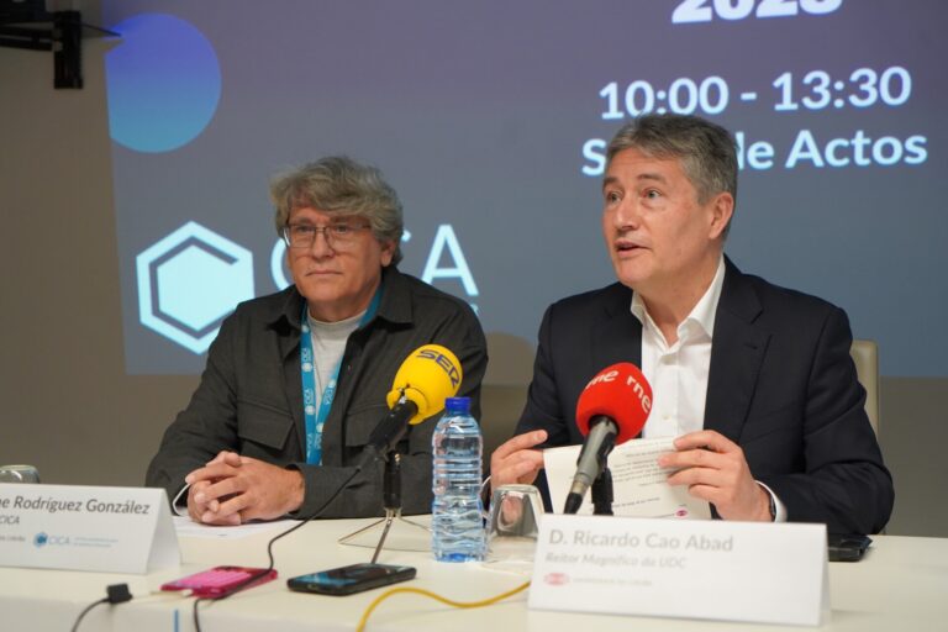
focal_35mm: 58
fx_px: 1527
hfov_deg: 34.5
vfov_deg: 23.4
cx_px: 474
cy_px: 316
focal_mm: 58
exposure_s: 1/160
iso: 2000
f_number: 4
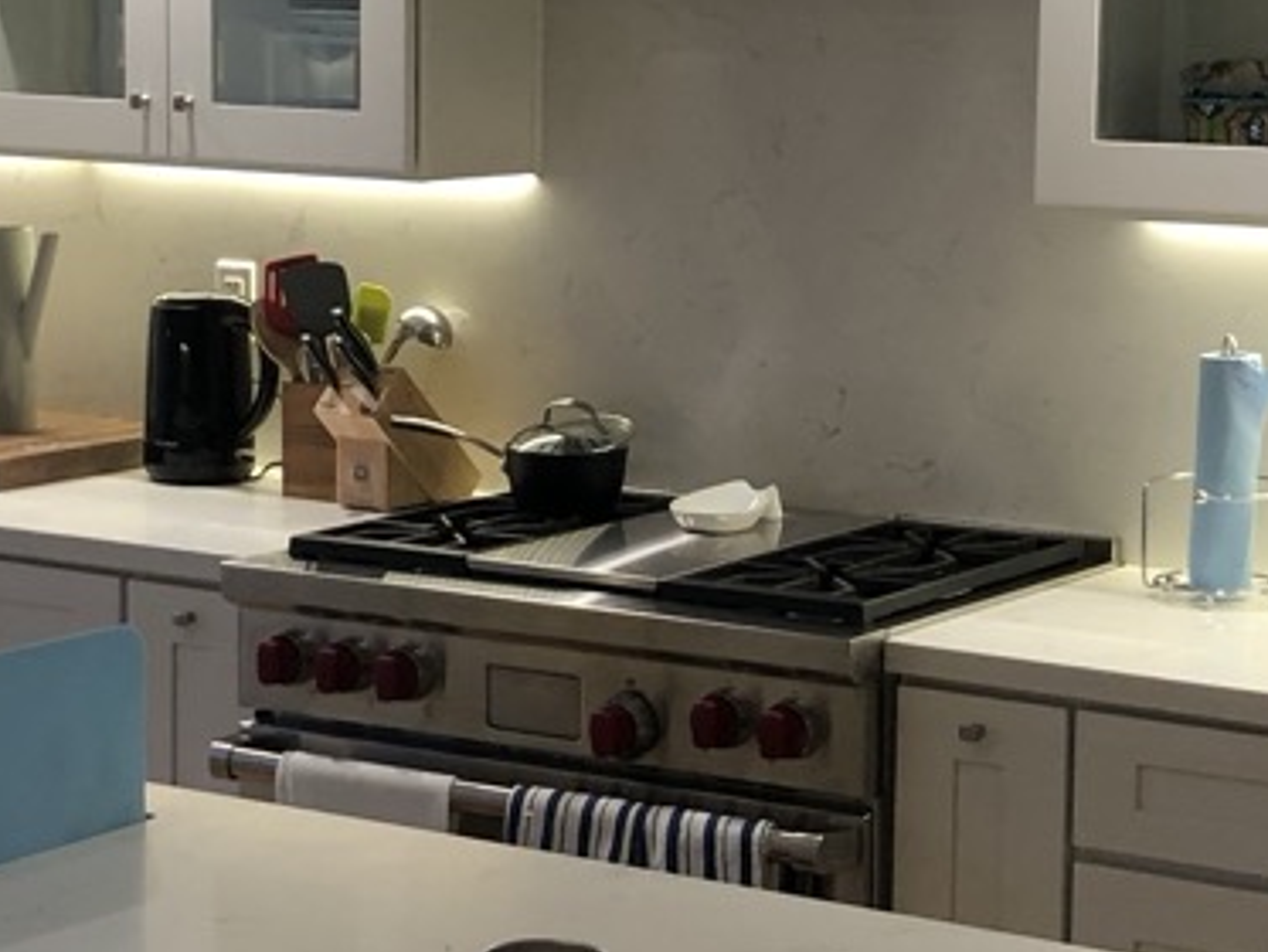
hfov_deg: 20.4
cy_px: 476
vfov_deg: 15.4
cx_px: 663
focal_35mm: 96
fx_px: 3518
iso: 40
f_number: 1.8
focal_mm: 4
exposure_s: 1/24
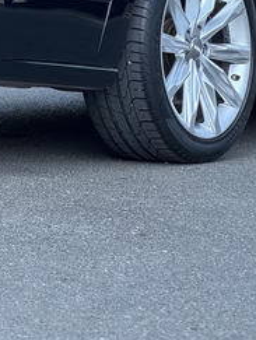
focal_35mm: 243
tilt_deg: +2.2
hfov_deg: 6.1
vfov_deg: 8.0
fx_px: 2390
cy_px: -161
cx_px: -66
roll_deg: -1.0
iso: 40
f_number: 2.8
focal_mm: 9
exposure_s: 1/99
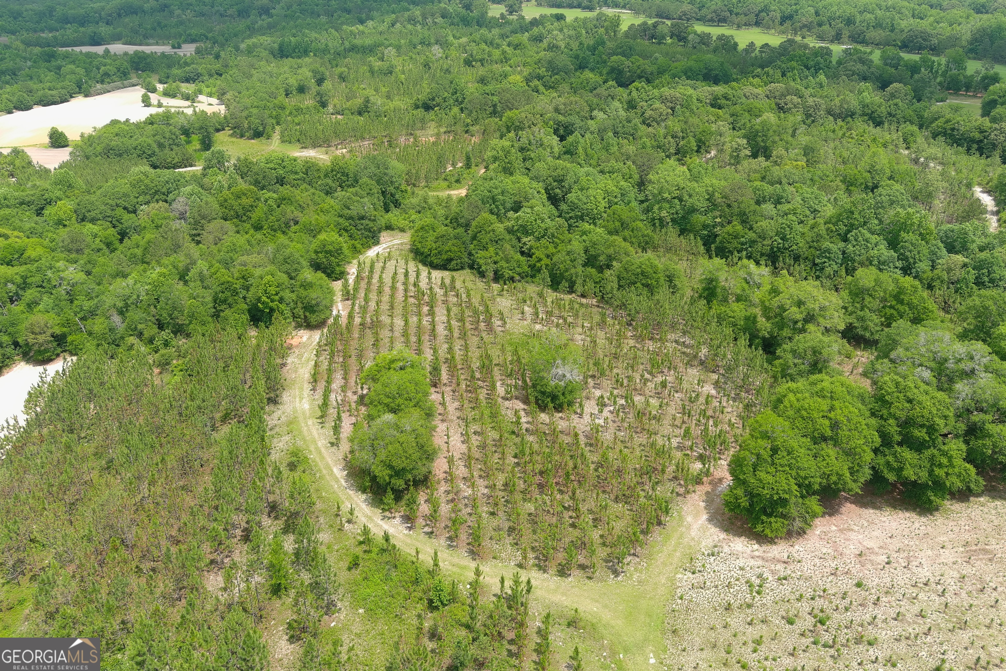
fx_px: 810
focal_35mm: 29
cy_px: 336
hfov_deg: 63.7
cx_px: 503
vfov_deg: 45.0
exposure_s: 1/500
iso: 100
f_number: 2.8
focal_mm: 10.57
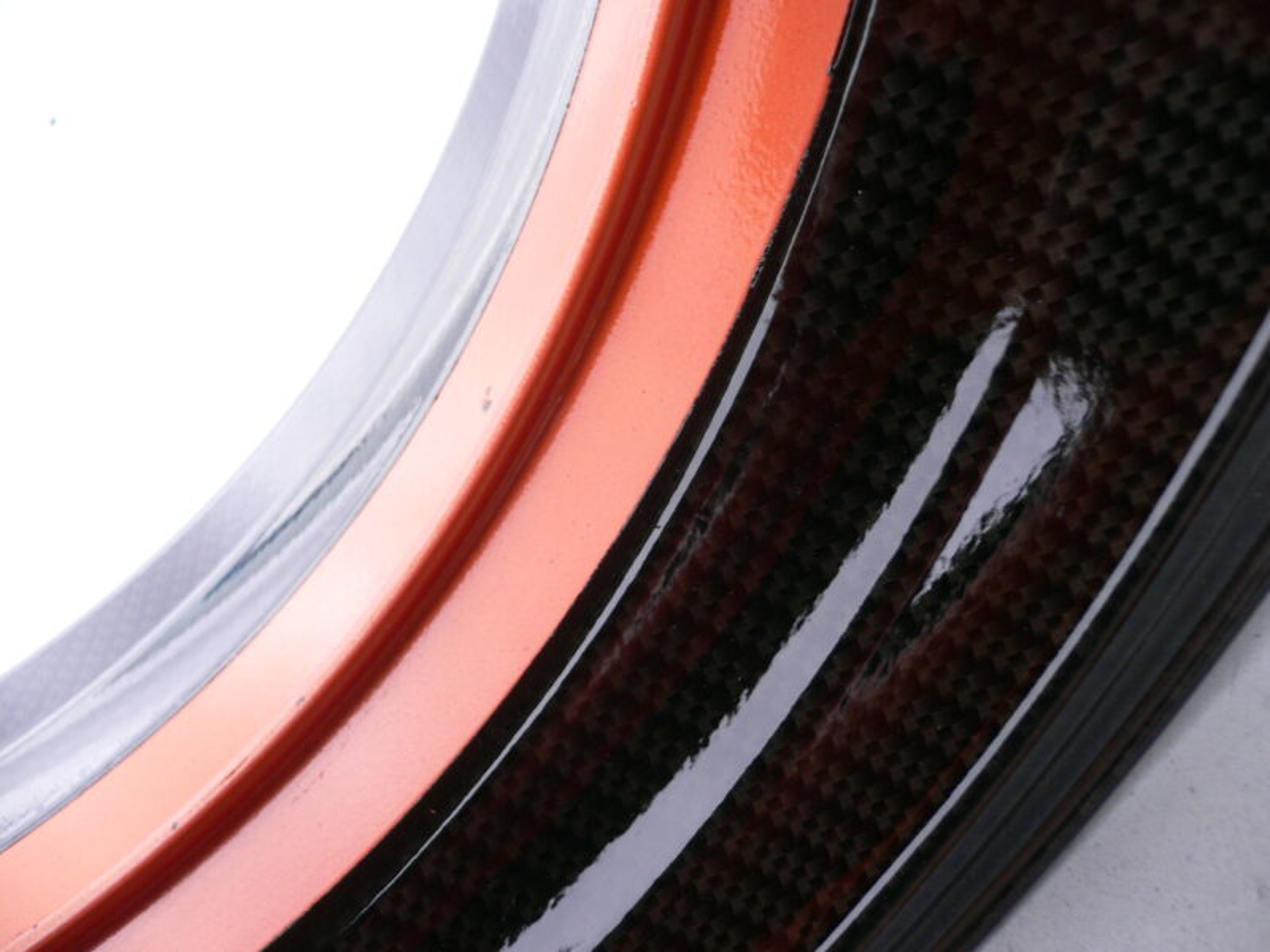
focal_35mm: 35
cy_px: 476
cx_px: 635
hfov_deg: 52.6
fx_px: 1284
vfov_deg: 40.7
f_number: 2.8
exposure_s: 1/60
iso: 100
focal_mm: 5.8
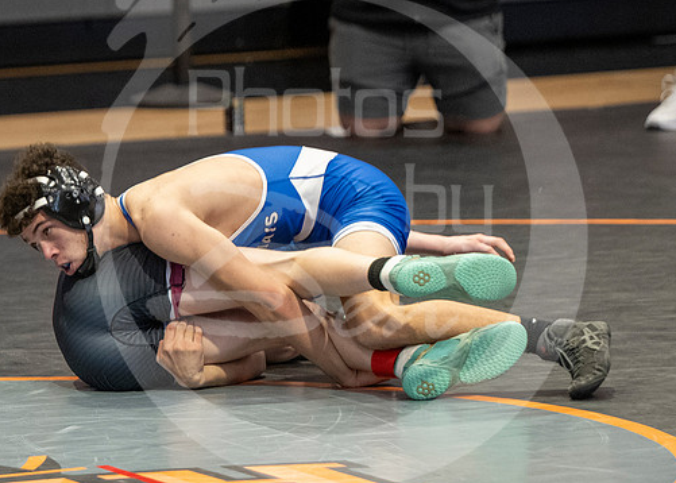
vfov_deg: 4.7
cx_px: 125
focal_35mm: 309
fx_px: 5933
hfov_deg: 6.5
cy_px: 481
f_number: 2.8
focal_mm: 120
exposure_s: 1/1000
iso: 3200
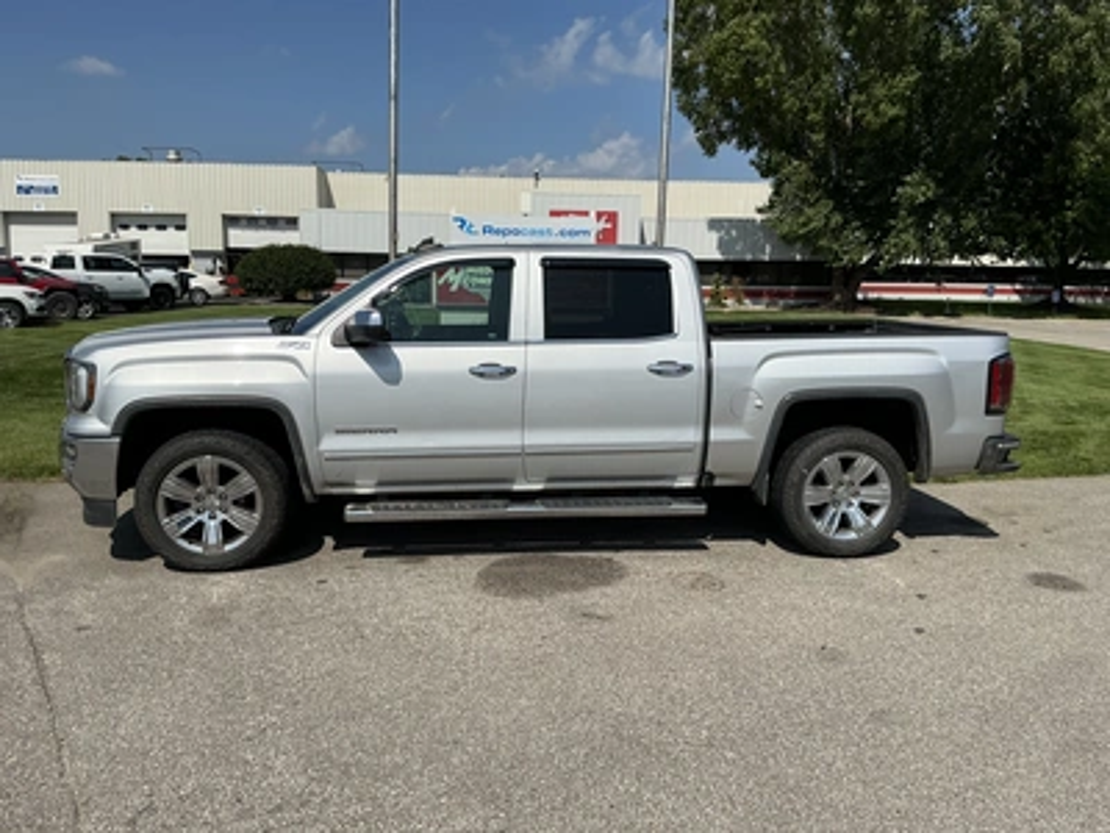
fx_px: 898
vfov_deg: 49.7
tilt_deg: -9.9
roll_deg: -1.0
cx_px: 555
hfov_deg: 63.4
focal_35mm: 28
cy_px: 416
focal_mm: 3
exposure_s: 1/3788
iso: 25
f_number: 1.8
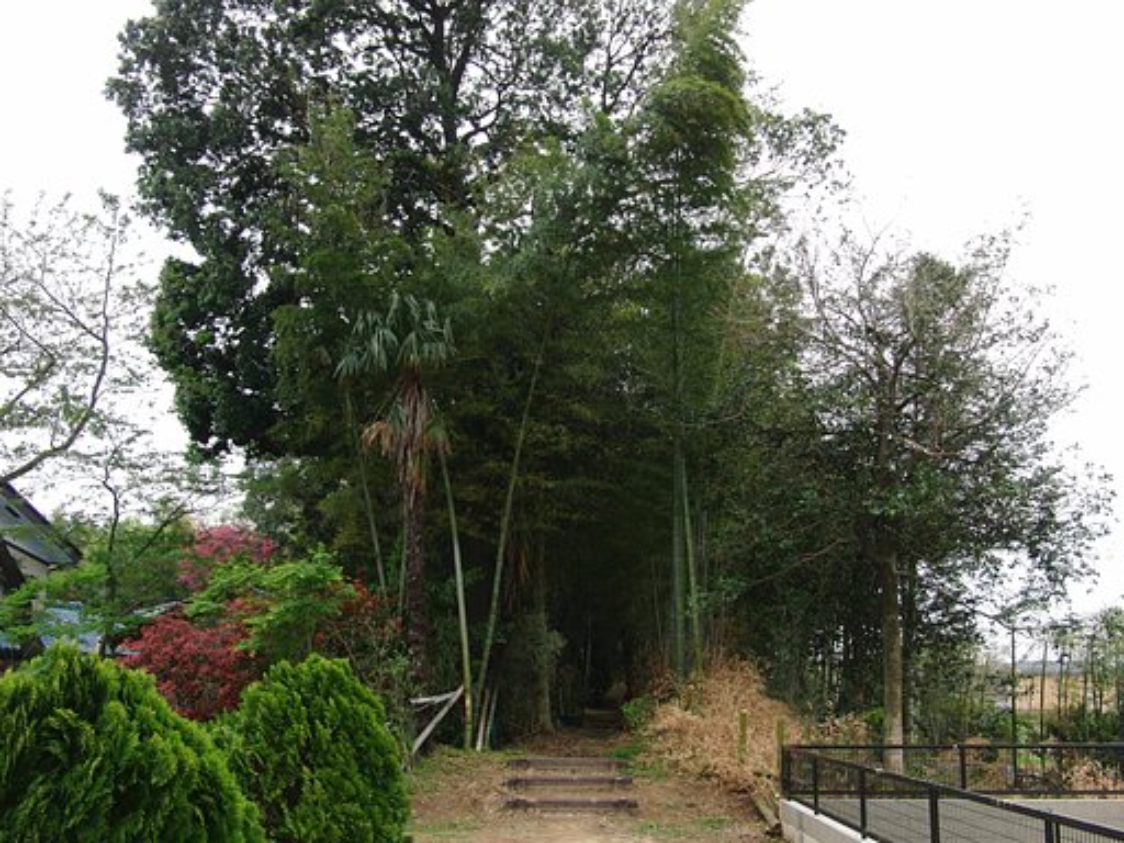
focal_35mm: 37
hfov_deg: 50.1
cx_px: 562
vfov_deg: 38.7
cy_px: 422
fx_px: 1201
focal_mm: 6.42
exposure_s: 1/400
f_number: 3.6
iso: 100
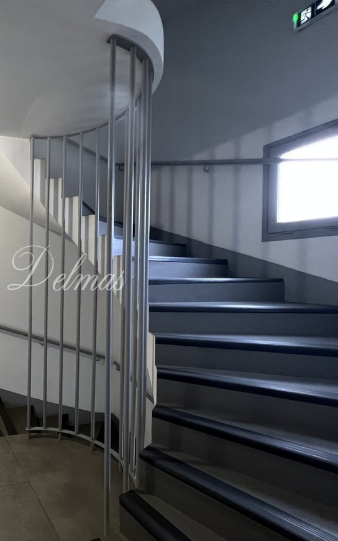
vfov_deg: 88.0
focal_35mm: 19
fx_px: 280
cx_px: -5
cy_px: 277
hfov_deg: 49.8
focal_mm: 1.57
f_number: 1.8
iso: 200
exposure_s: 1/50
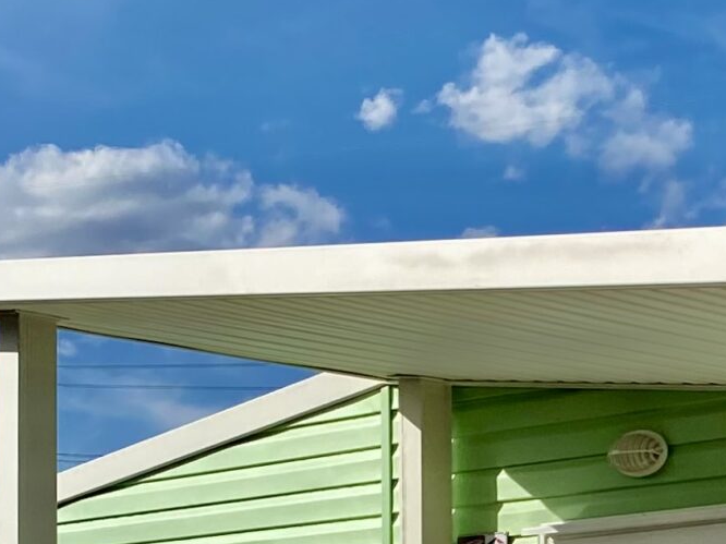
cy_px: 919
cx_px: 879
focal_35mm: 100
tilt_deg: -2.0
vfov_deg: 13.5
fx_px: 2097
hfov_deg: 18.6
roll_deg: -2.1
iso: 32
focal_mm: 4.25
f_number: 1.8
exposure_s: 1/3846
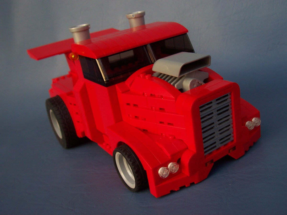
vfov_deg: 38.7
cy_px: 108
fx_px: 307
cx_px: 144
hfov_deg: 50.1
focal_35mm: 37
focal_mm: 5.6
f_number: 2.8
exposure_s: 1/125
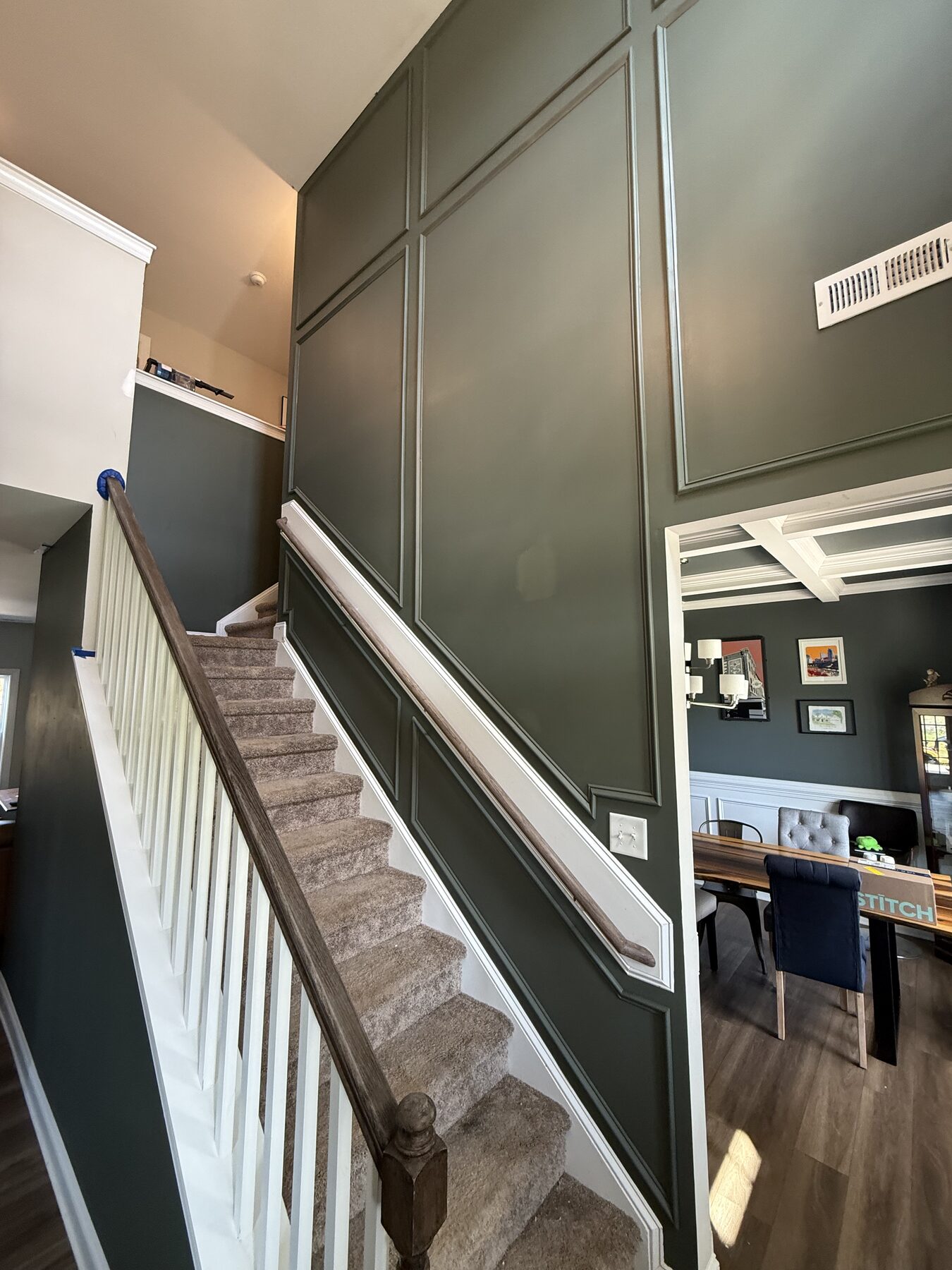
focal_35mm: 14
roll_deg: -0.8
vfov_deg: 102.1
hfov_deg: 85.7
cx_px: 476
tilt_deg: +8.3
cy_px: 635
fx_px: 513
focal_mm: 2.22
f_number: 2.2
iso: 250
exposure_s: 1/60
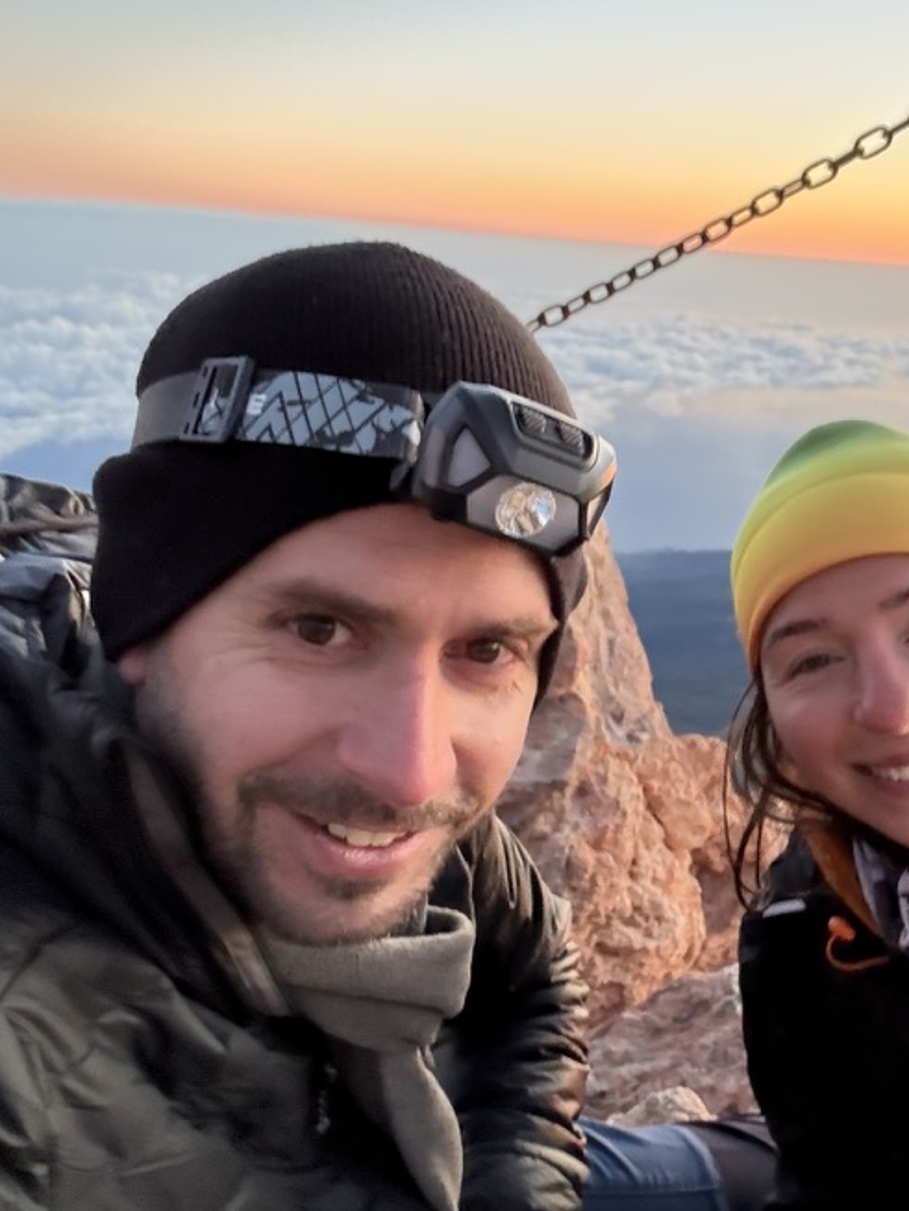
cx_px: 681
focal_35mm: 36
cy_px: 600
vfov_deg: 51.3
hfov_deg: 38.7
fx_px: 1260
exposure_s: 1/60
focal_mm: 2.69
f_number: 1.9
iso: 250
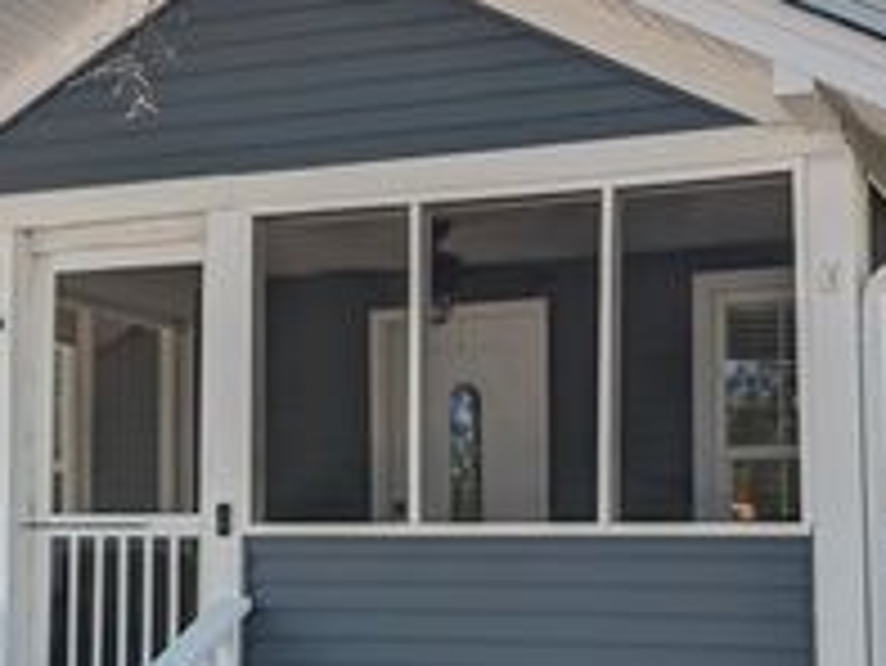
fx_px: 1562
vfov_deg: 23.7
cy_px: 522
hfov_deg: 31.5
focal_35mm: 61
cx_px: 567
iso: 16
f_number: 1.68
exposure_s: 1/449
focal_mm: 6.9
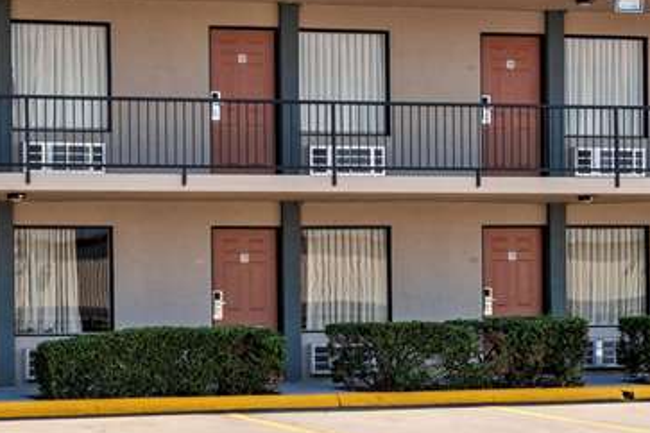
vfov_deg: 13.8
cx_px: 73
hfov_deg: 20.2
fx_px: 1787
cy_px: 310
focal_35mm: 99
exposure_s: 1/400
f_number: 10
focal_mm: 24
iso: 400
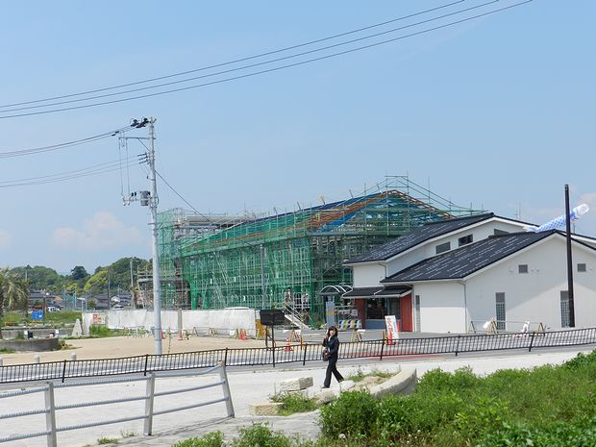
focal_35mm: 68
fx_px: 1171
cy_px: 224
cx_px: 298
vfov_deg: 21.6
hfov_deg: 28.6
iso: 160
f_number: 4.7
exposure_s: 1/1000
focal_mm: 12.1
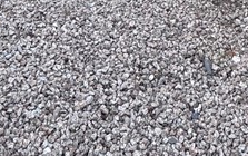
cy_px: -162
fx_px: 460
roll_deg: -1.5
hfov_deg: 30.1
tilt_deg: -9.5
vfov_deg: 15.2
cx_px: 147
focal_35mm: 68
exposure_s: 1/99
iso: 160
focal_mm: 2.22
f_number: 2.2
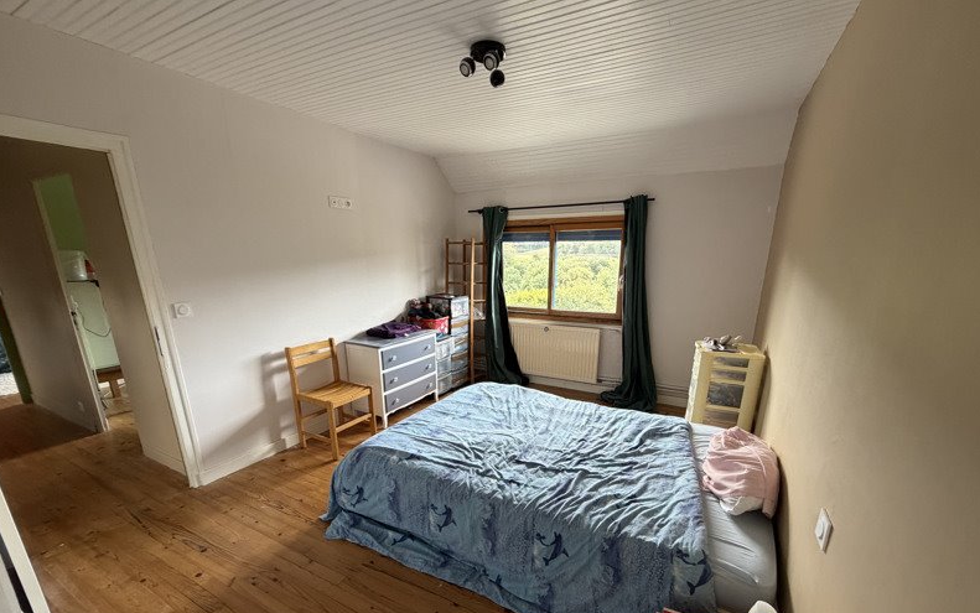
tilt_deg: -15.2
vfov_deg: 74.2
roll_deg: +0.3
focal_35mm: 15
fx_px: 401
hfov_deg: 101.4
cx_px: 488
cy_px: 362
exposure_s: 1/121
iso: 250
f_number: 2.2
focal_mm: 2.22
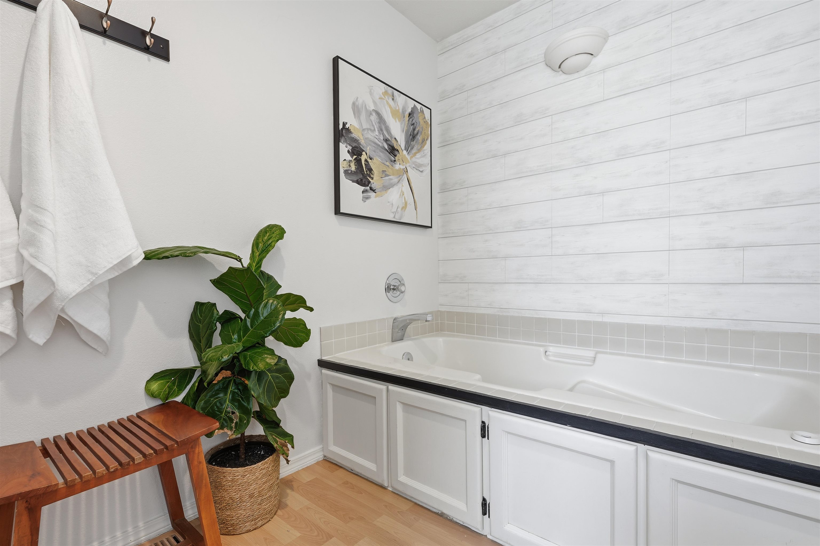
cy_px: 273
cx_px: 410
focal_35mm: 16
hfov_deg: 96.7
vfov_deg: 73.7
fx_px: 364
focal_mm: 16
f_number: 8
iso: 100
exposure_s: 1/25
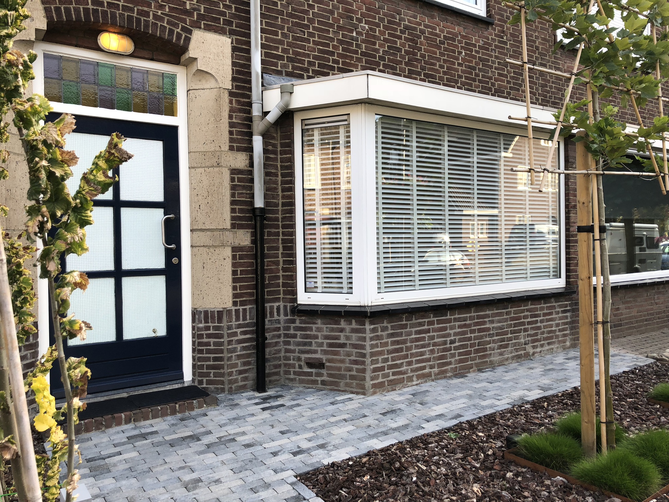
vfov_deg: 49.7
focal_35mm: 28
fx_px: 541
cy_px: 251
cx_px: 334
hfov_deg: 63.4
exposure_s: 1/230
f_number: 1.8
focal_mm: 3.99
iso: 20
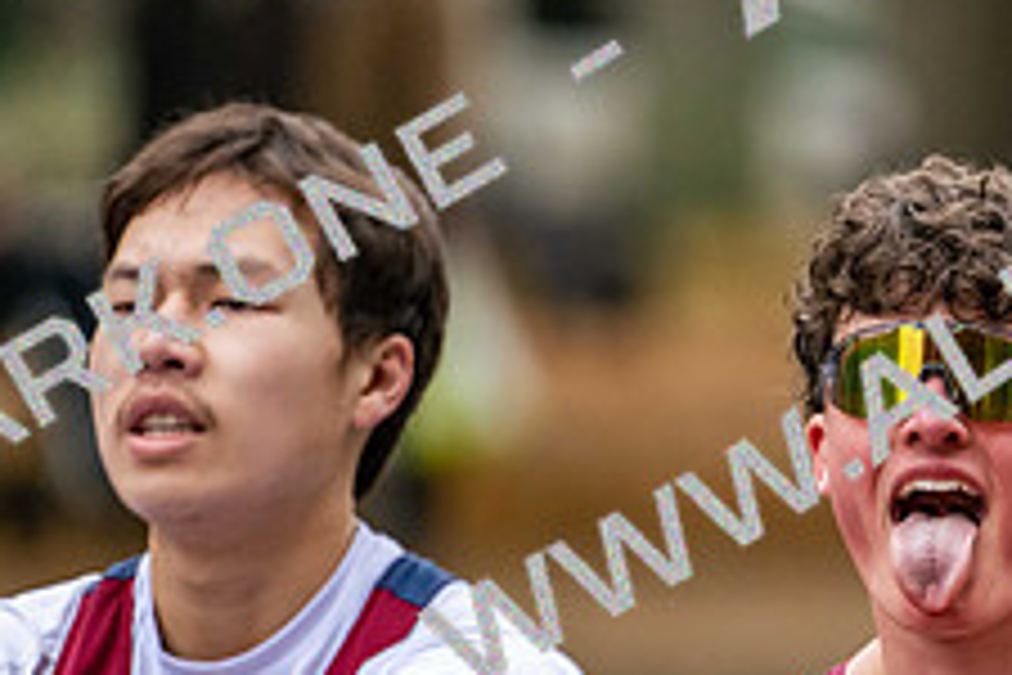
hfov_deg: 2.0
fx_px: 29008
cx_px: 976
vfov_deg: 1.3
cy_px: 695
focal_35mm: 1032
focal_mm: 400
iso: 2500
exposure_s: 1/2500
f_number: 4.5
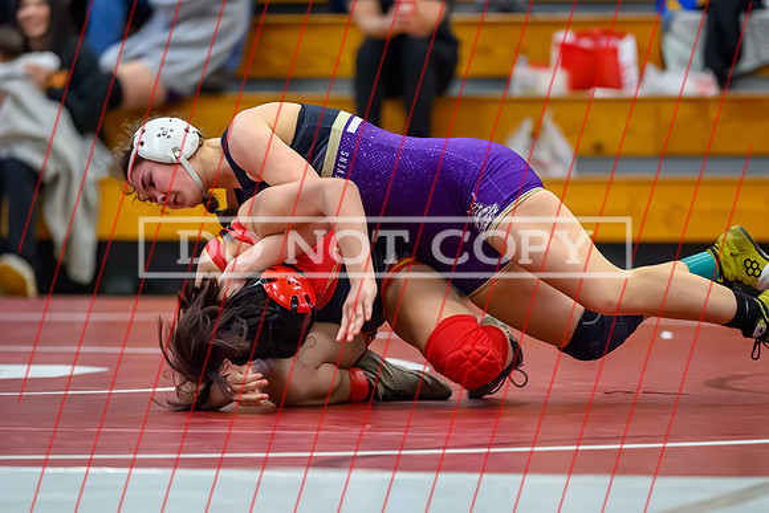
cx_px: 382
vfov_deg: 4.6
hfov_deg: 6.9
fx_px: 6365
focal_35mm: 298
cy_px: 248
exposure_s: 1/500
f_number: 2.8
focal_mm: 200
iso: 10000
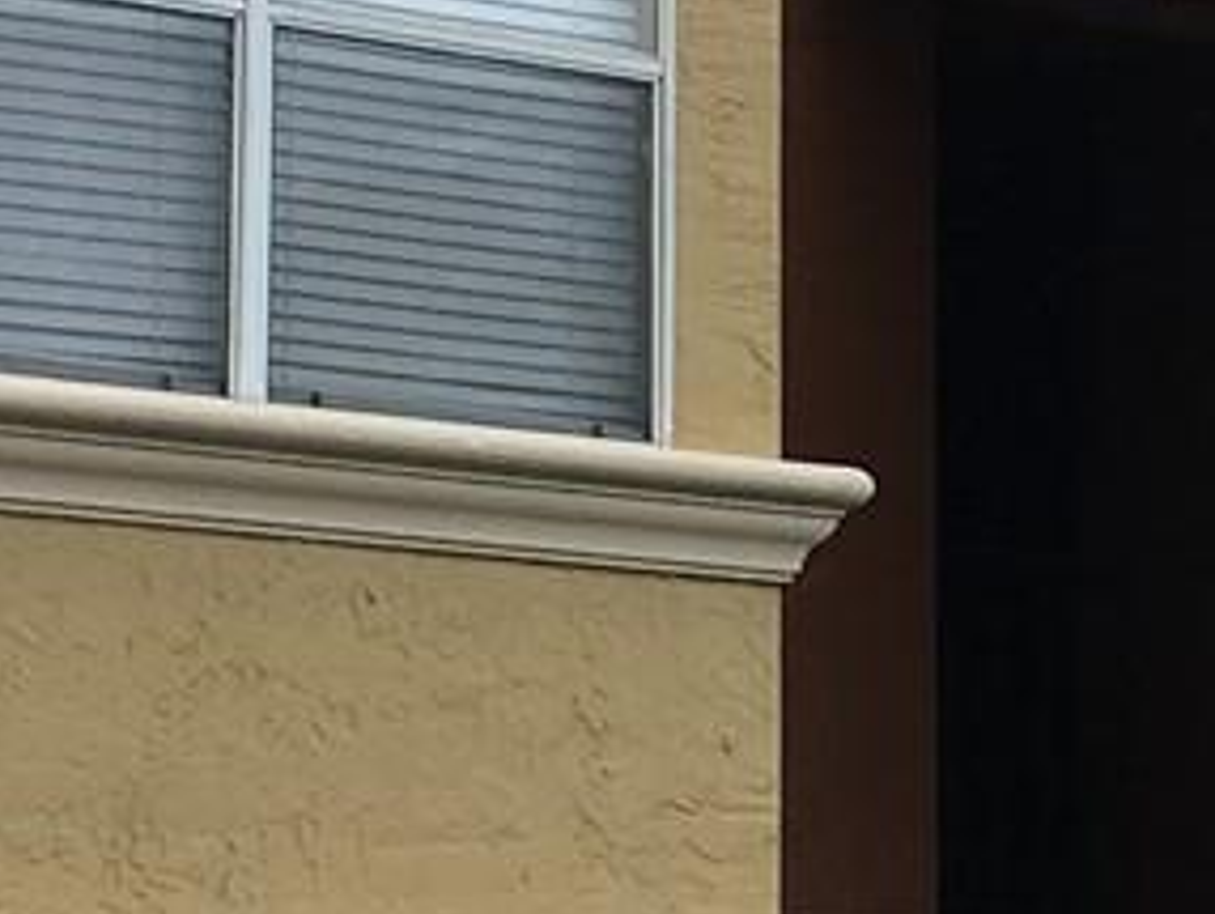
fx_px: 5691
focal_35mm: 162
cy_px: 281
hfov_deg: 11.9
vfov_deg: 9.2
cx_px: 1491
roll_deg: +0.9
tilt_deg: +10.8
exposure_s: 1/1570
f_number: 2.2
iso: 25
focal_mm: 4.15
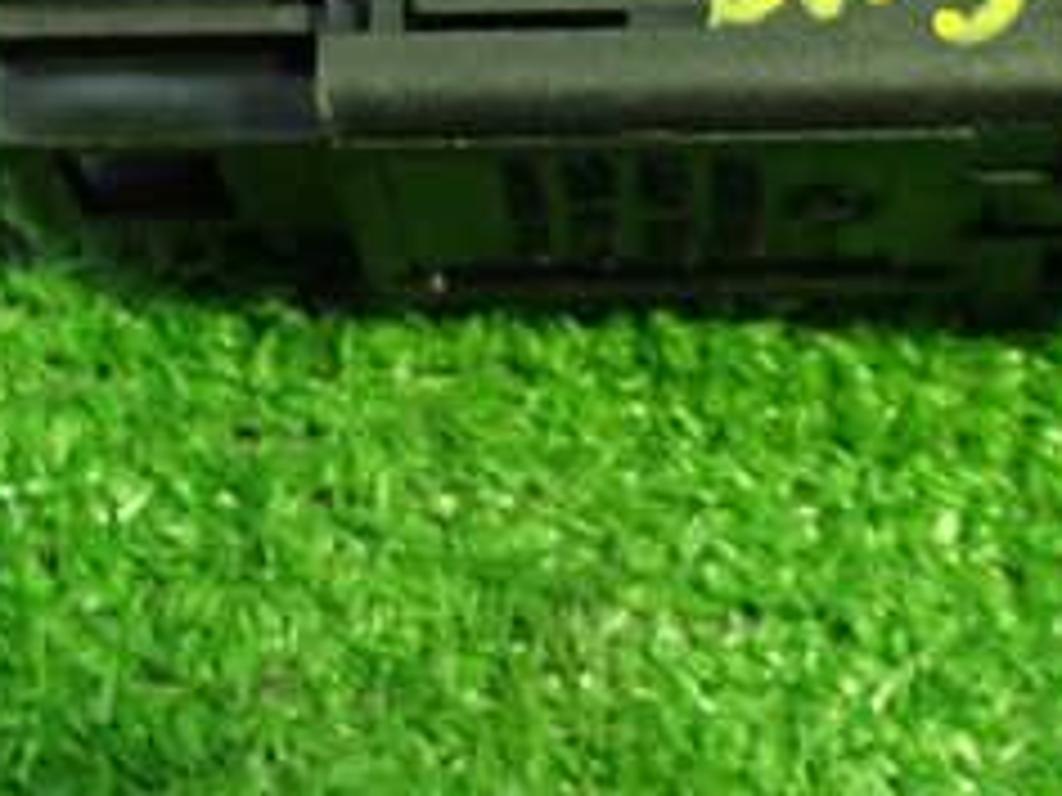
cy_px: -135
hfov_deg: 17.5
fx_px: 3436
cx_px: 747
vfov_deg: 12.9
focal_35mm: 112
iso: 800
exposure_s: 1/40
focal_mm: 7.84
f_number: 2.9
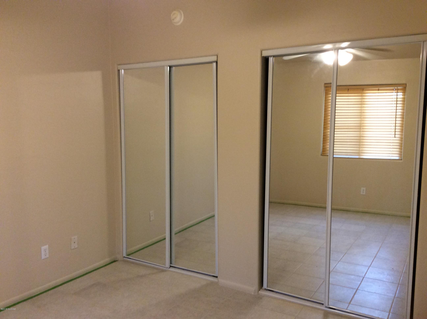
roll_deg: +1.5
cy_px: 160
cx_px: 214
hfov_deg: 56.9
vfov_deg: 44.1
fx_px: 394
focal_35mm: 32
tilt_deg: -6.9
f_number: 2.4
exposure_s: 1/24
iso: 100
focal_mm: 3.3
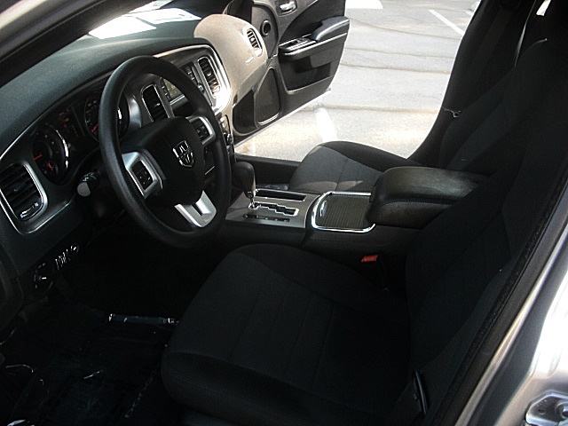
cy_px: 213
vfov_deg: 39.7
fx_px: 591
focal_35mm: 36
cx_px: 284
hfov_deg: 51.4
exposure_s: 1/80
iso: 100
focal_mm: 6.3
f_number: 2.8
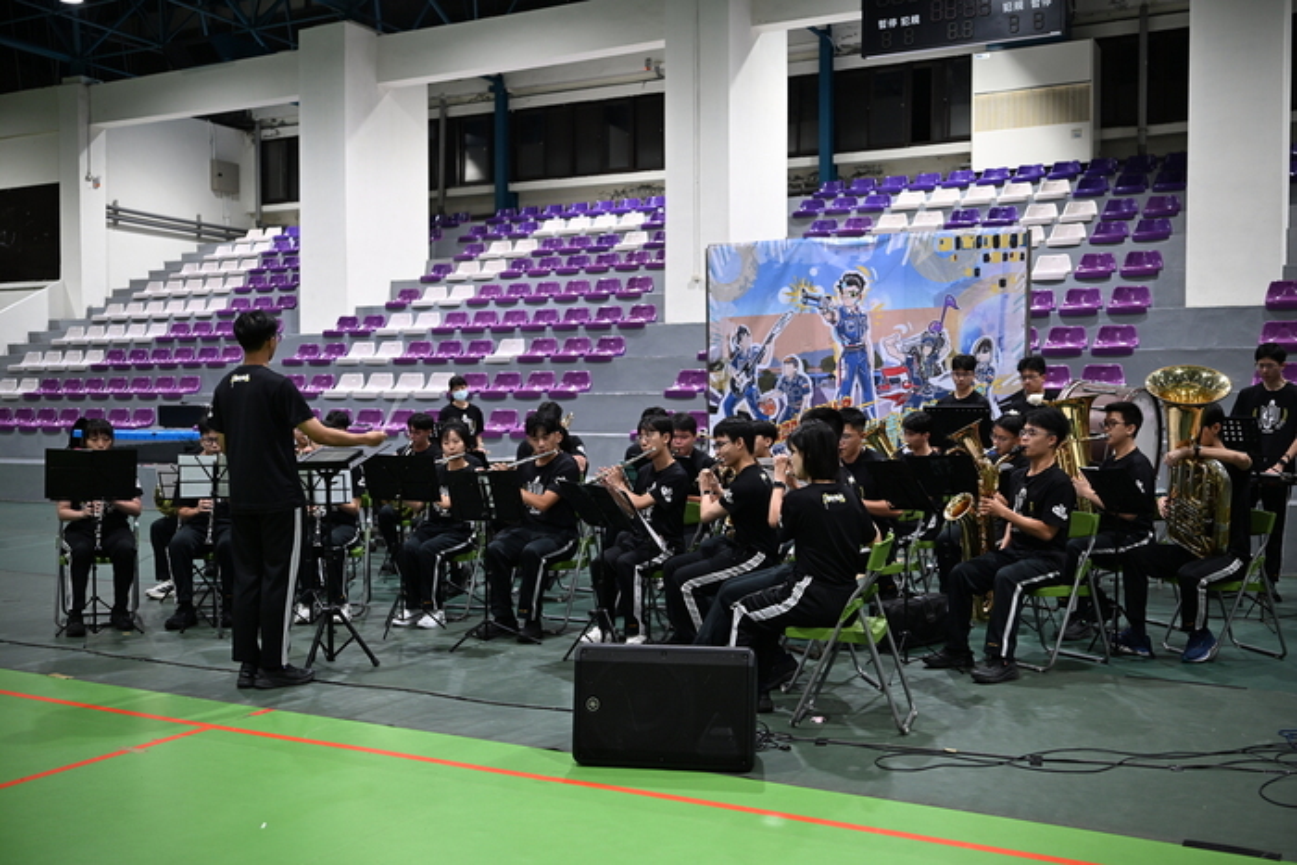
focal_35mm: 35
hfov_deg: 54.4
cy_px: 432
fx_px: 1261
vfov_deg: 37.9
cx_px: 648
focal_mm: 35
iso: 400
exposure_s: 1/60
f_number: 2.8
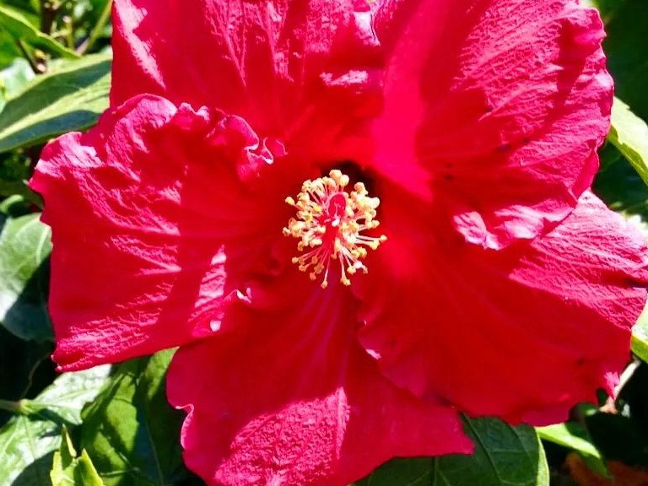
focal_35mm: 44
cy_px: 214
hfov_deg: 42.9
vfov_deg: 32.8
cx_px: 322
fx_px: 824
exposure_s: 1/511
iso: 50
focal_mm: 4.13
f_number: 2.4
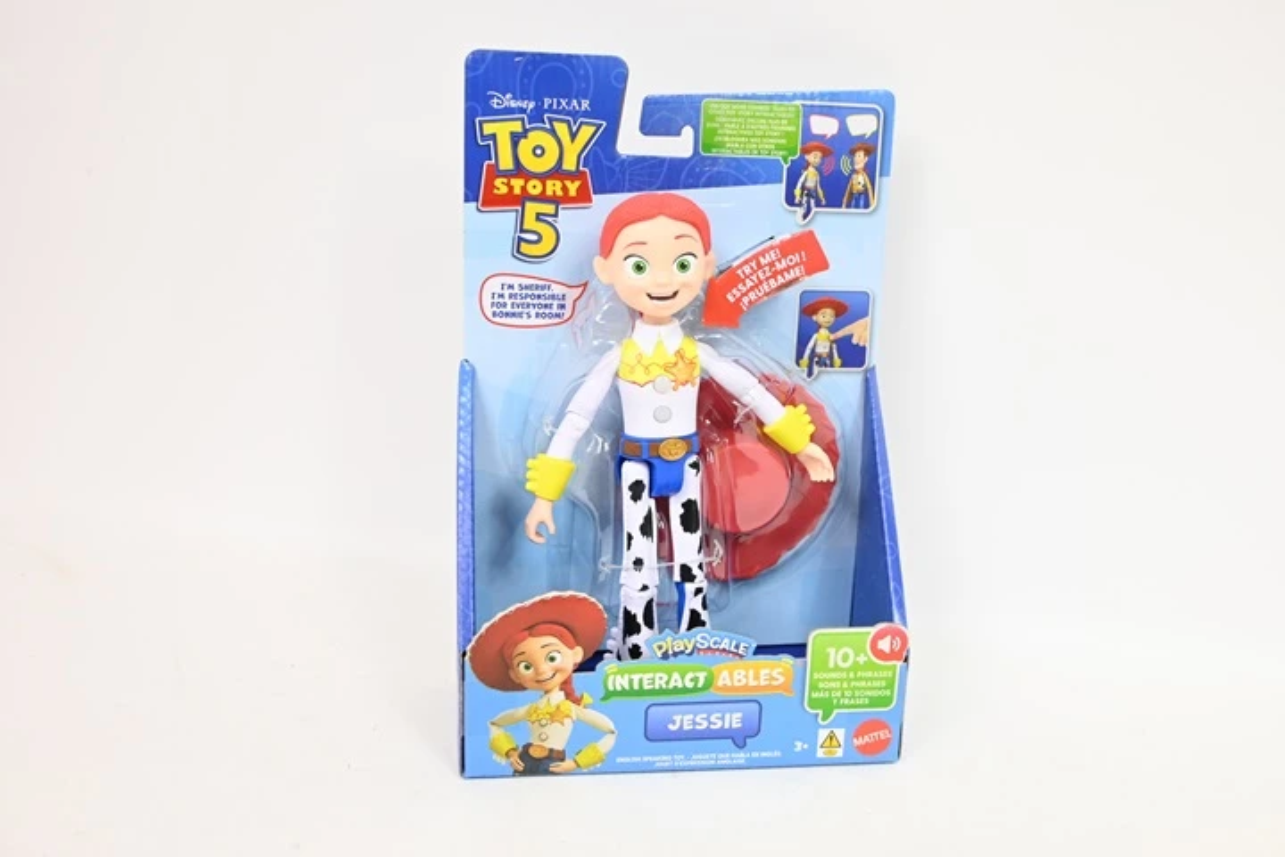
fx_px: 1178
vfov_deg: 40.0
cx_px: 642
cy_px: 428
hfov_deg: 57.2
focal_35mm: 33
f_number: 4
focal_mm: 22
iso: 400
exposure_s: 1/125
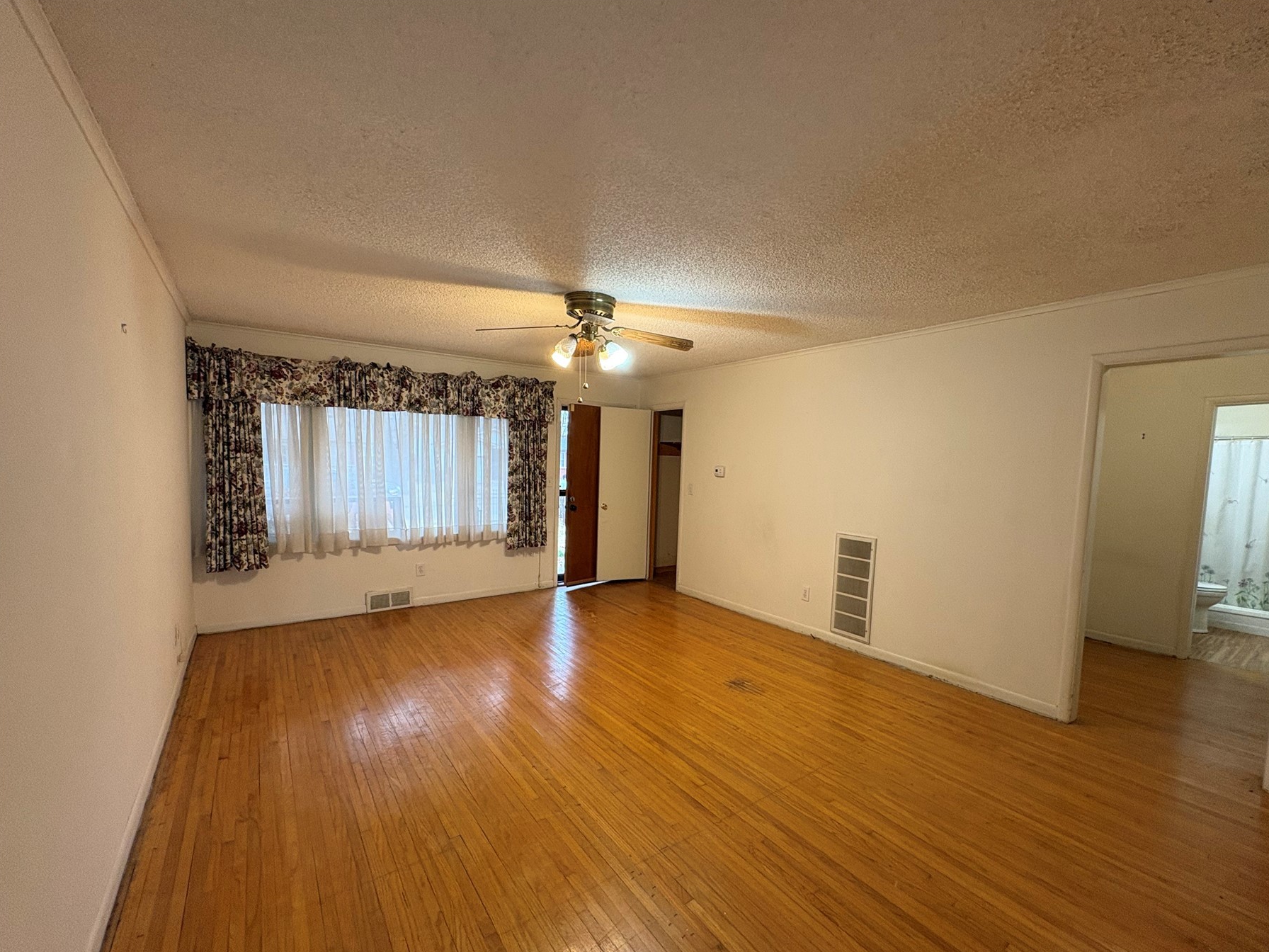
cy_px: 506
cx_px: 677
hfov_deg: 98.0
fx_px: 550
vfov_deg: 81.6
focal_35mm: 15
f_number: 2.2
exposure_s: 1/120
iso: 200
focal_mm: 2.22
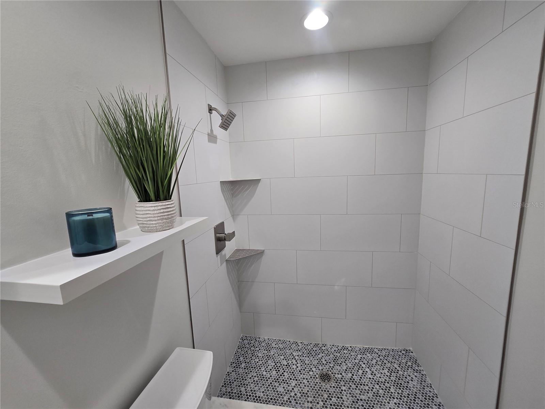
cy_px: 204
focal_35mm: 13
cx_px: 272
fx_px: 205
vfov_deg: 89.9
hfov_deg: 106.2
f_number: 2.2
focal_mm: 2.2
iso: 100
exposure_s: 1/60
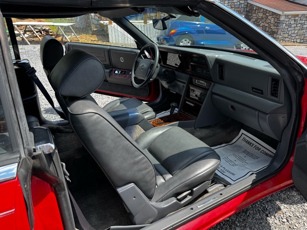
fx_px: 213
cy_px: 115
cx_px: 154
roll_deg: +1.1
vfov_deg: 56.8
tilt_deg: -26.1
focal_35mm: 24
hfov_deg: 71.6
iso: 80
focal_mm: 6.76
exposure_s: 1/995
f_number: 1.78
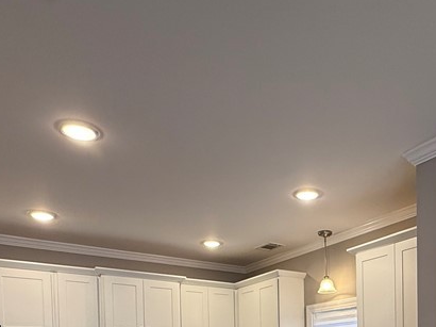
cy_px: 379
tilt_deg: -2.7
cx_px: 314
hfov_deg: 51.0
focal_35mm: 35
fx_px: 441
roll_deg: +0.9
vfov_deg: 33.9
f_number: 2.2
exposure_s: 1/120
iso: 250
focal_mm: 2.22
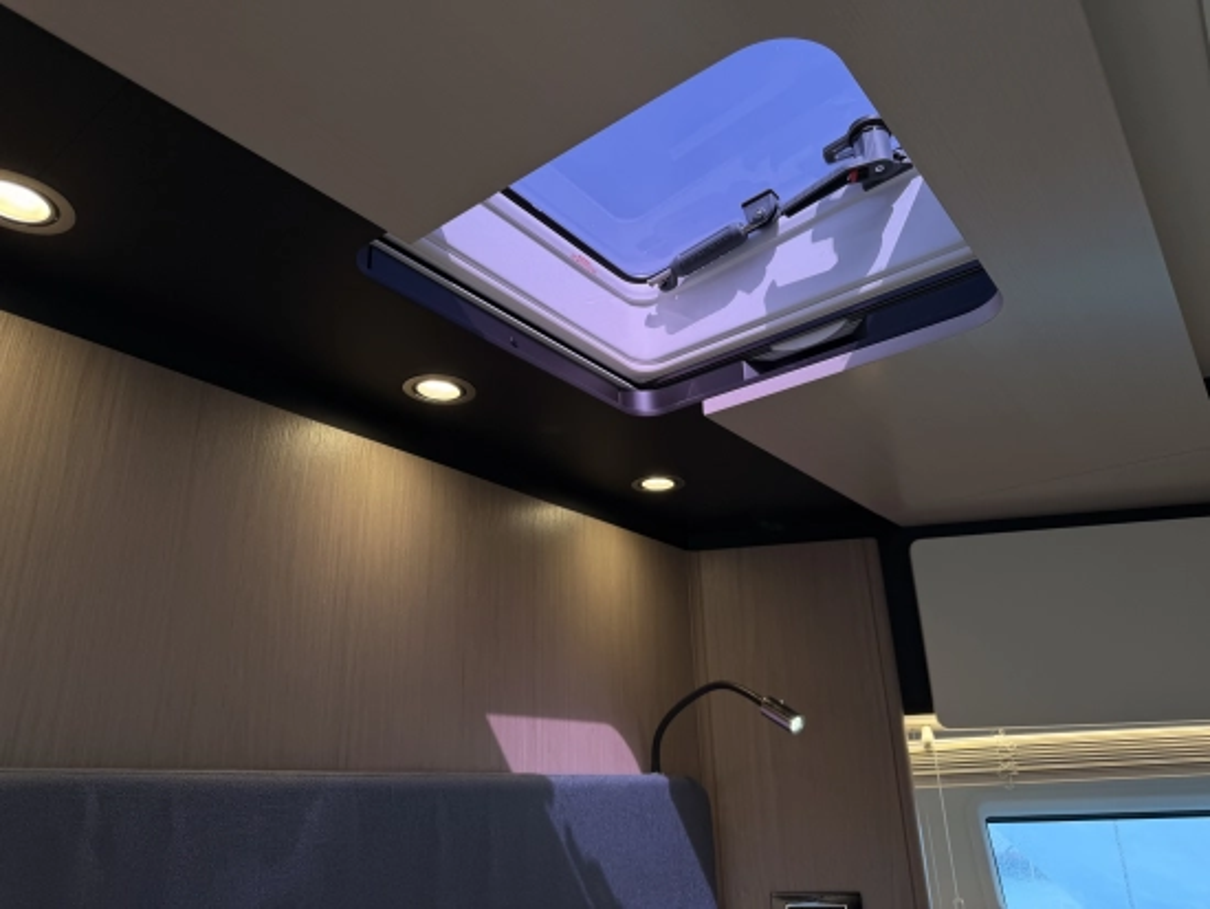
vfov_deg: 56.9
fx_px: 839
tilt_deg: +21.2
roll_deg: +2.3
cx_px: 605
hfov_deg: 71.6
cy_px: 454
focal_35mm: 24
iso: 80
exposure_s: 1/200
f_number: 1.78
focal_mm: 6.76
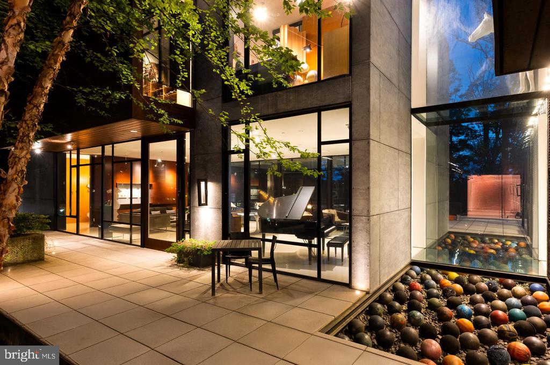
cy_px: 182
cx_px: 275
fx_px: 298
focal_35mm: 20
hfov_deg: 85.5
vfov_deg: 63.1
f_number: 8
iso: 1600
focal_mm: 19.5
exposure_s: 1/1.67
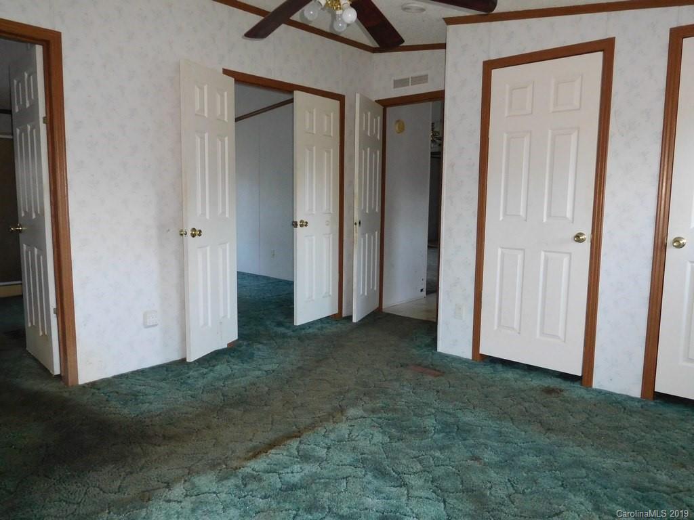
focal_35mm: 25
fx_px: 501
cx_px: 347
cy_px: 260
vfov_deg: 54.9
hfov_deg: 69.4
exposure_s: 1/30
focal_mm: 4.5
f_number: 3.4
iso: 400
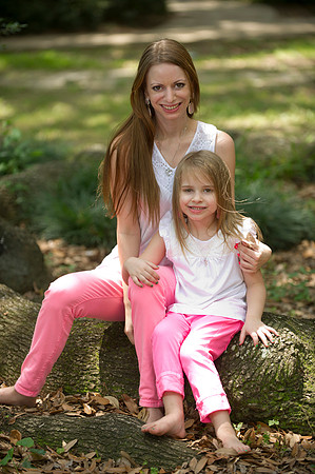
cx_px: 158
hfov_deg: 10.9
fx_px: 1644
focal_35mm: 125
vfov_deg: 16.4
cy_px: 237
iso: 200
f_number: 2.8
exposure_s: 1/200
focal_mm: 125
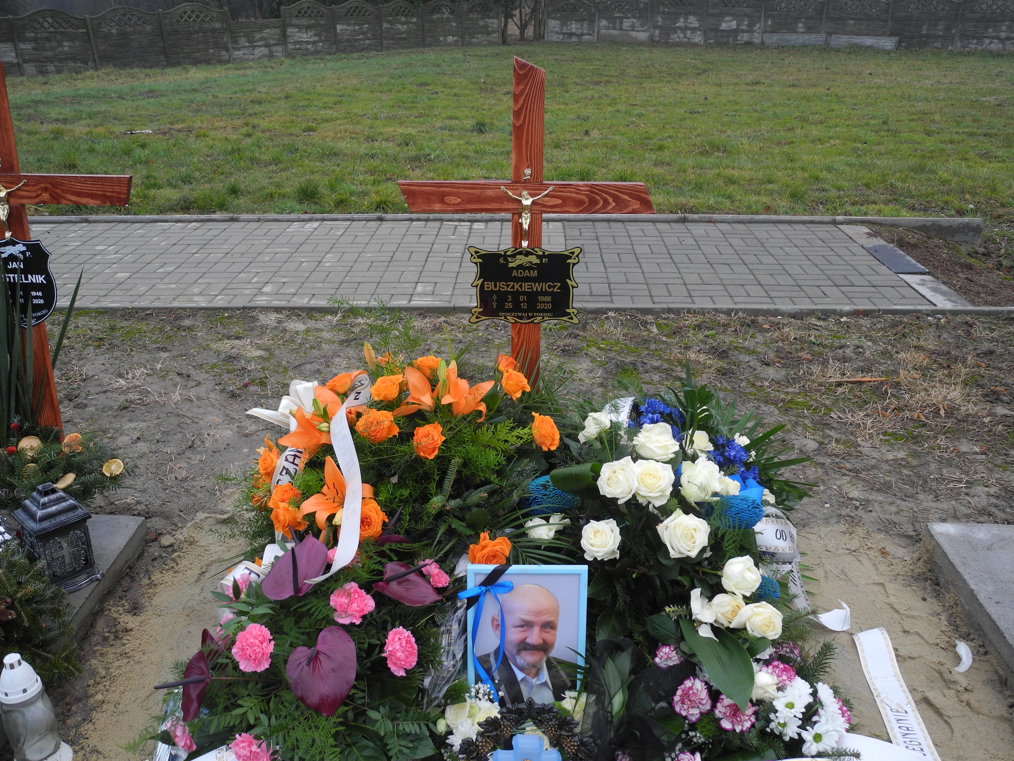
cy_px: 380
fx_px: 937
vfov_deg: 44.2
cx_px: 507
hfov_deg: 56.8
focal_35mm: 32
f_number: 2.8
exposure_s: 1/160
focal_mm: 6.8
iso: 100
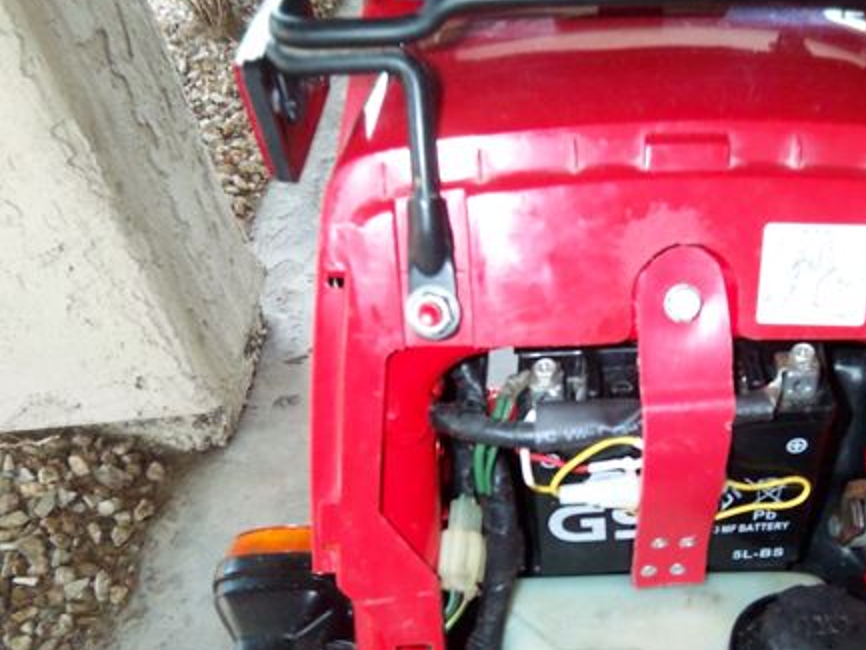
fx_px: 851
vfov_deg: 41.1
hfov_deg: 52.9
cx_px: 576
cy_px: 454
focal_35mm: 34
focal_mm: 3.8
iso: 200
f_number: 2.8
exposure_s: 1/30
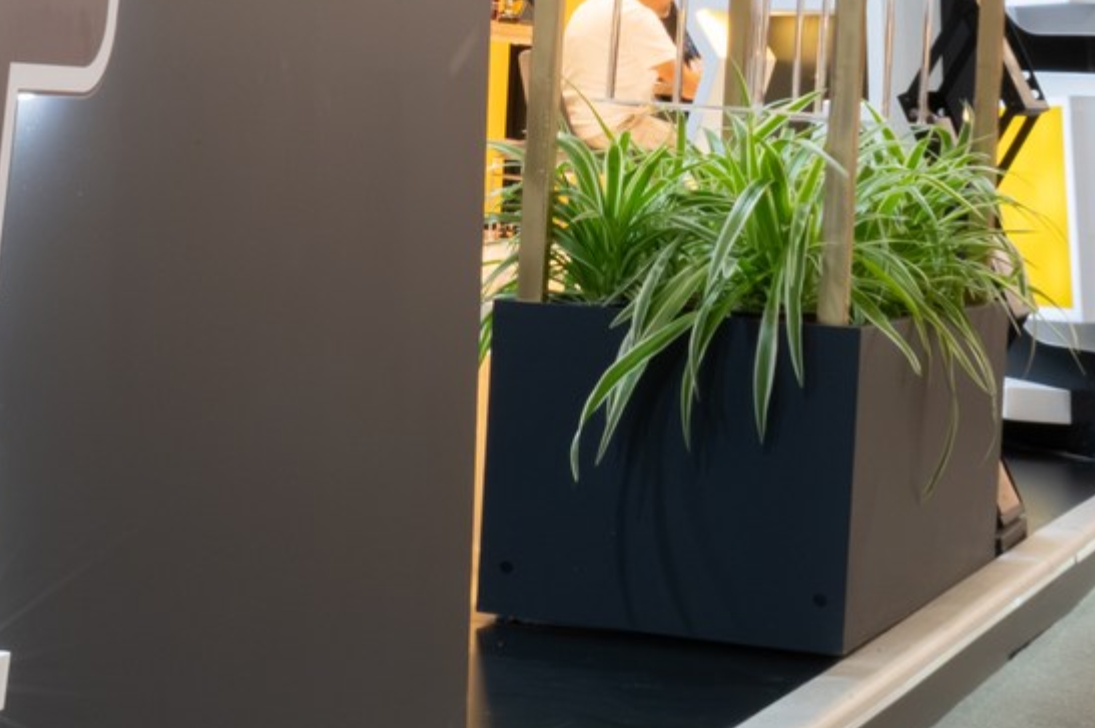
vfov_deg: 11.2
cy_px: 73
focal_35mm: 121
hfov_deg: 16.1
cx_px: -325
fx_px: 3678
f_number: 16
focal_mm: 24
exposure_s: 1/4
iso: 400
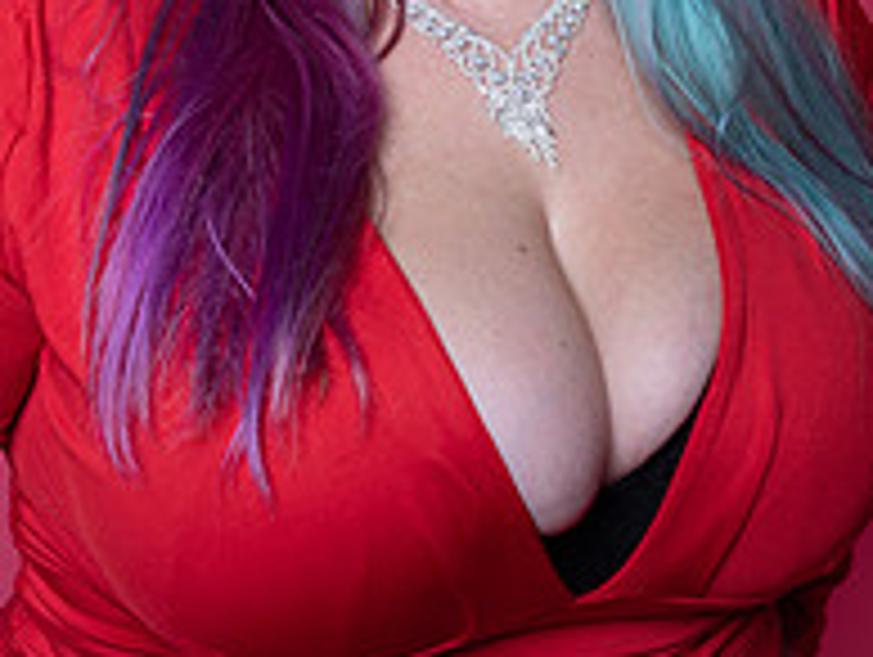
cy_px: -261
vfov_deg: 17.4
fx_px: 1970
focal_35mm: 78
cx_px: 531
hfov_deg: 24.9
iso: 100
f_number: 8
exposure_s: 1/160
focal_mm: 35
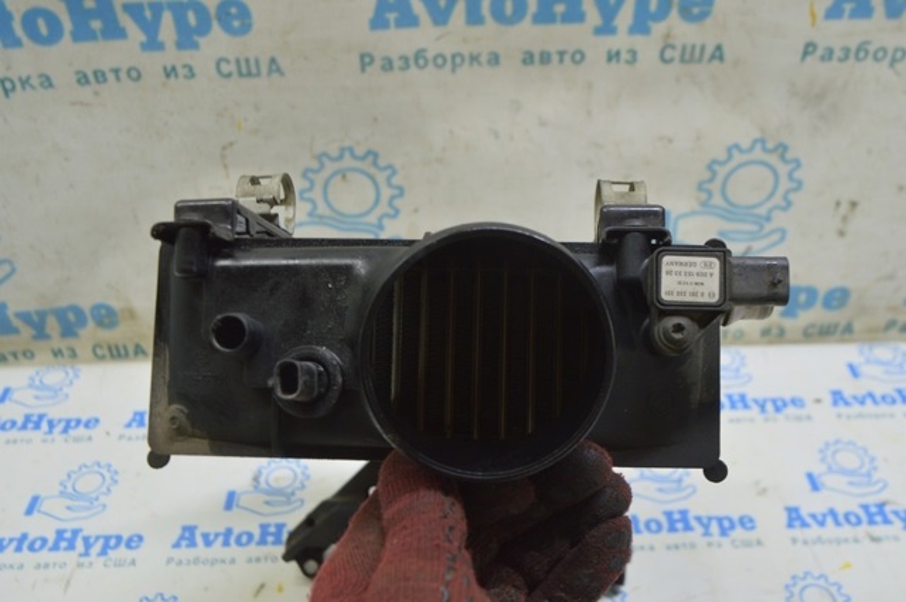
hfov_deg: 53.2
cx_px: 453
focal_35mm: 36
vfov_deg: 36.8
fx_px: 905
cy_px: 301
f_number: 5.6
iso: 400
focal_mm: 24
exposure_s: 1/20
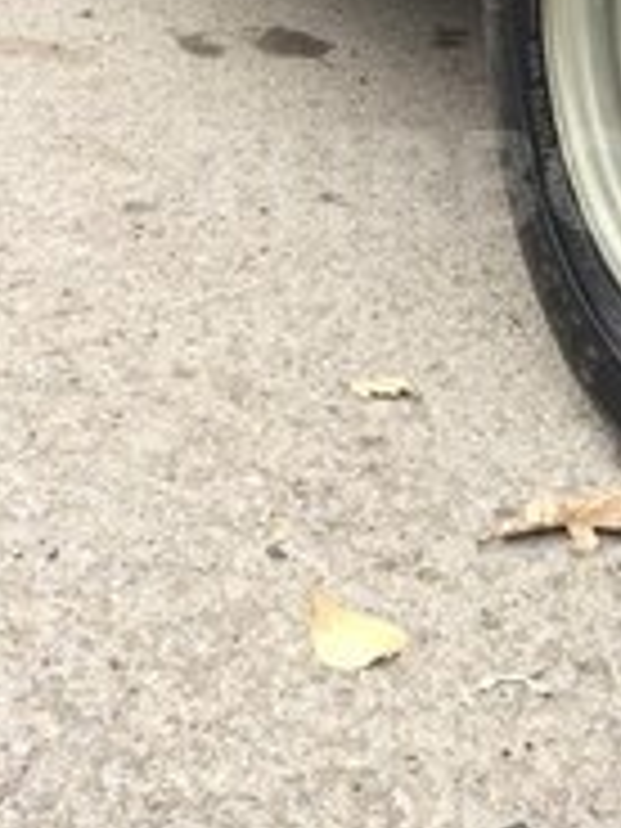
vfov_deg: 24.7
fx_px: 1866
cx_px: 531
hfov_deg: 18.6
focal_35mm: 78
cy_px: 180
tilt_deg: -17.8
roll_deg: -3.4
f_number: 2.2
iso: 32
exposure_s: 1/100
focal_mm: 4.15
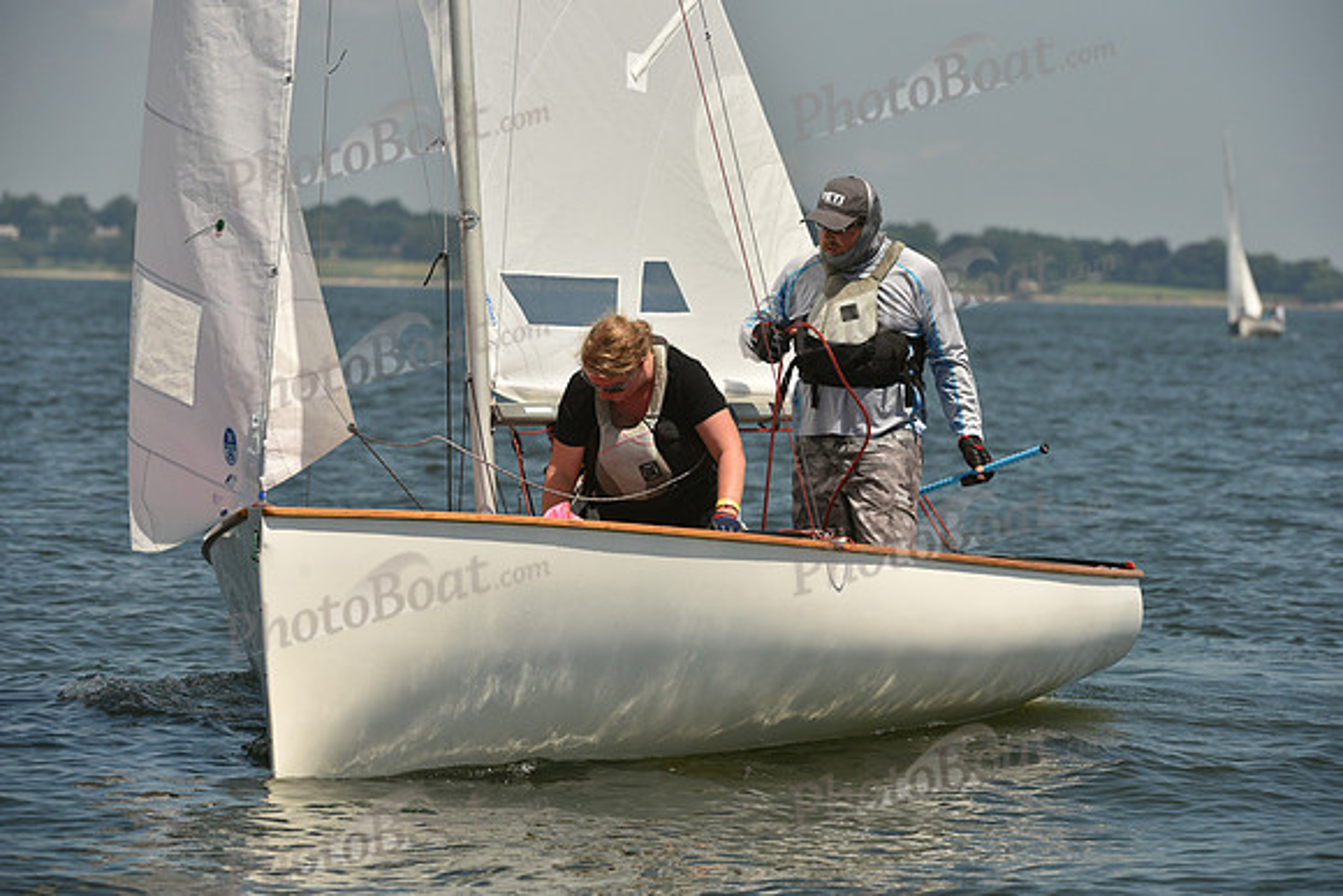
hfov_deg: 8.6
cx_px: 672
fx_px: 8955
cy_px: 448
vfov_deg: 5.7
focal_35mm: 240
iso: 250
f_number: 8
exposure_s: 1/1250
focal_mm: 240
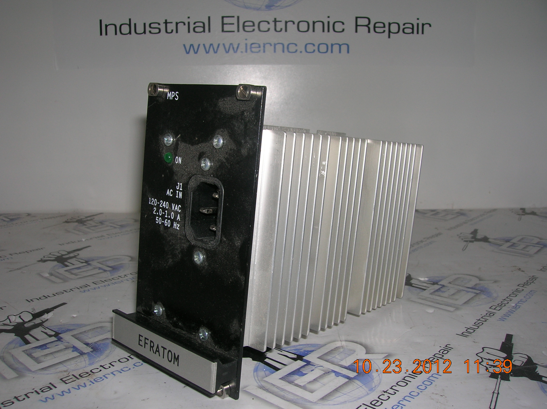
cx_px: 274
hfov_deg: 54.0
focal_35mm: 34
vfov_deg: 41.7
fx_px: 537
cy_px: 204
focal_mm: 5.7
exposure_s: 1/60.1
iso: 50
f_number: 4.9
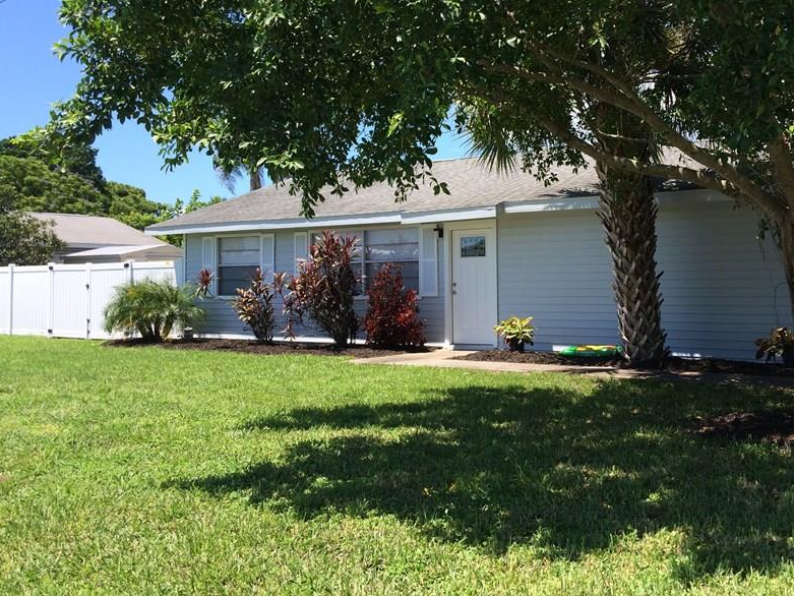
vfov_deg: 37.7
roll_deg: -0.2
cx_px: 469
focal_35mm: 38
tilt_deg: -0.6
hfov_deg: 48.7
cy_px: 261
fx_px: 872
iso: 32
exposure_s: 1/1208
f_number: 2.2
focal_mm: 4.15
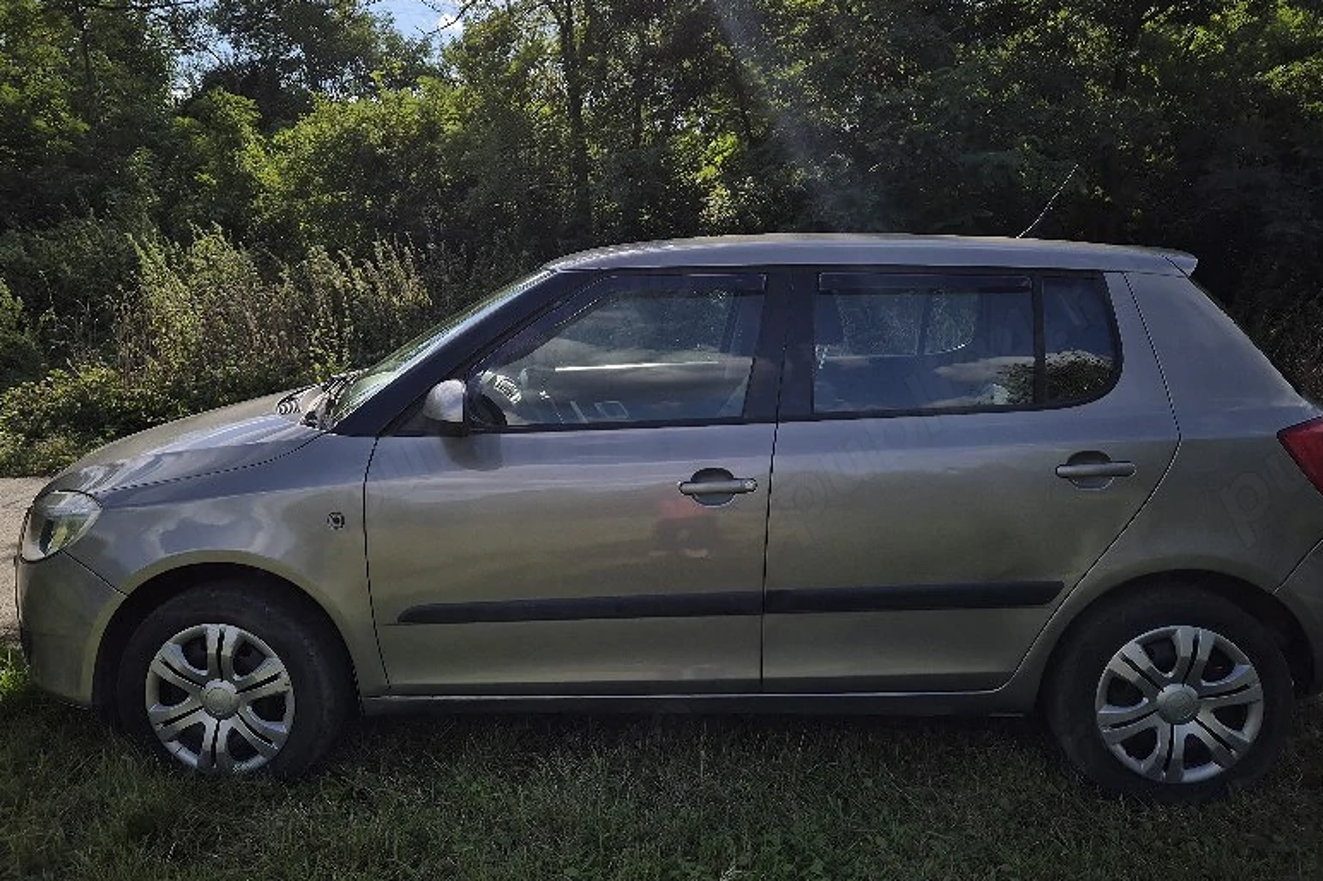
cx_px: 626
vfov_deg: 42.3
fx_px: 1139
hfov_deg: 60.3
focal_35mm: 31
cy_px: 403
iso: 25
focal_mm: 5.4
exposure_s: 1/2500
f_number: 1.8
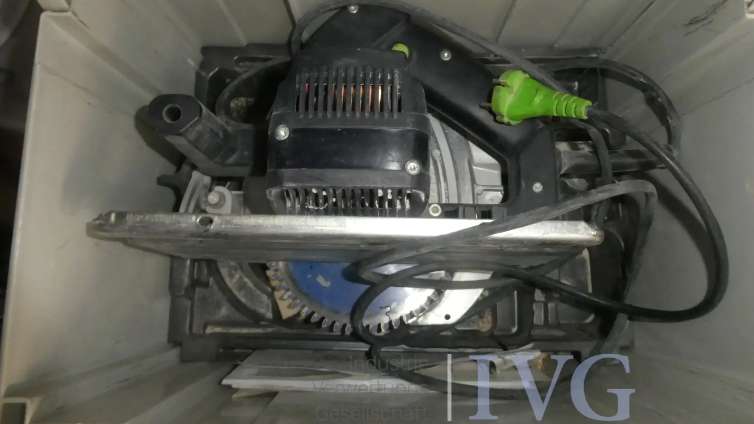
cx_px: 376
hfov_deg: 64.3
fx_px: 600
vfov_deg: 38.7
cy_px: 161
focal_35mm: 30
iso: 800
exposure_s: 1/60
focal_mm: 4.3
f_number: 3.3
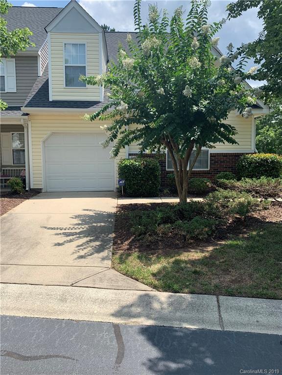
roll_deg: +2.3
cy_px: 188
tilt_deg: -5.2
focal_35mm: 26
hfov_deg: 53.1
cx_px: 141
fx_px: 282
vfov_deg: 67.3
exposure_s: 1/1387
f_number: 1.8
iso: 25
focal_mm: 4.25
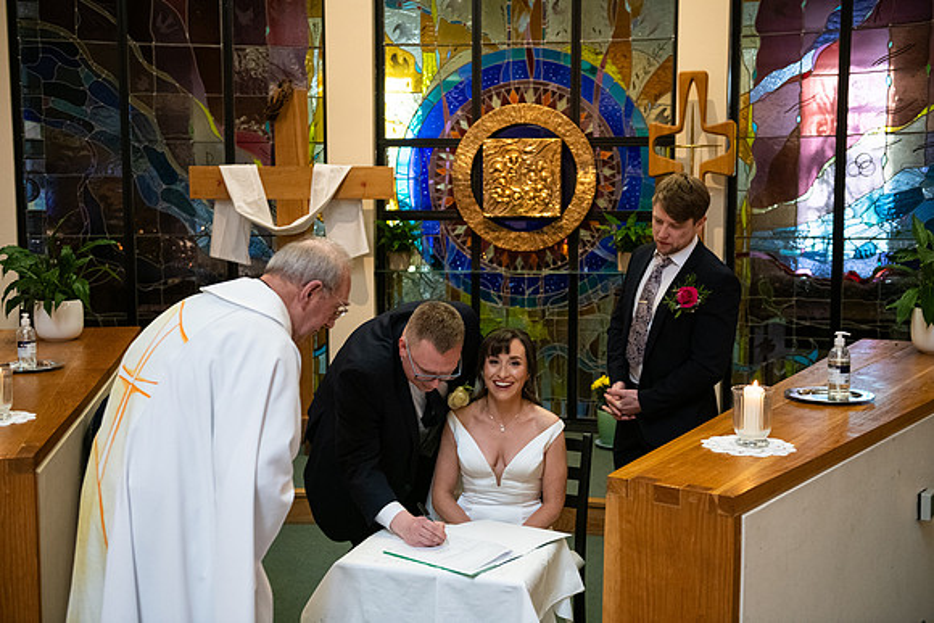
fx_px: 1090
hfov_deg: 46.4
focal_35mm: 42
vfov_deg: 31.9
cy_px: 312
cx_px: 467
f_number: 3.5
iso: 1600
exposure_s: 1/160
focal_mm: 42
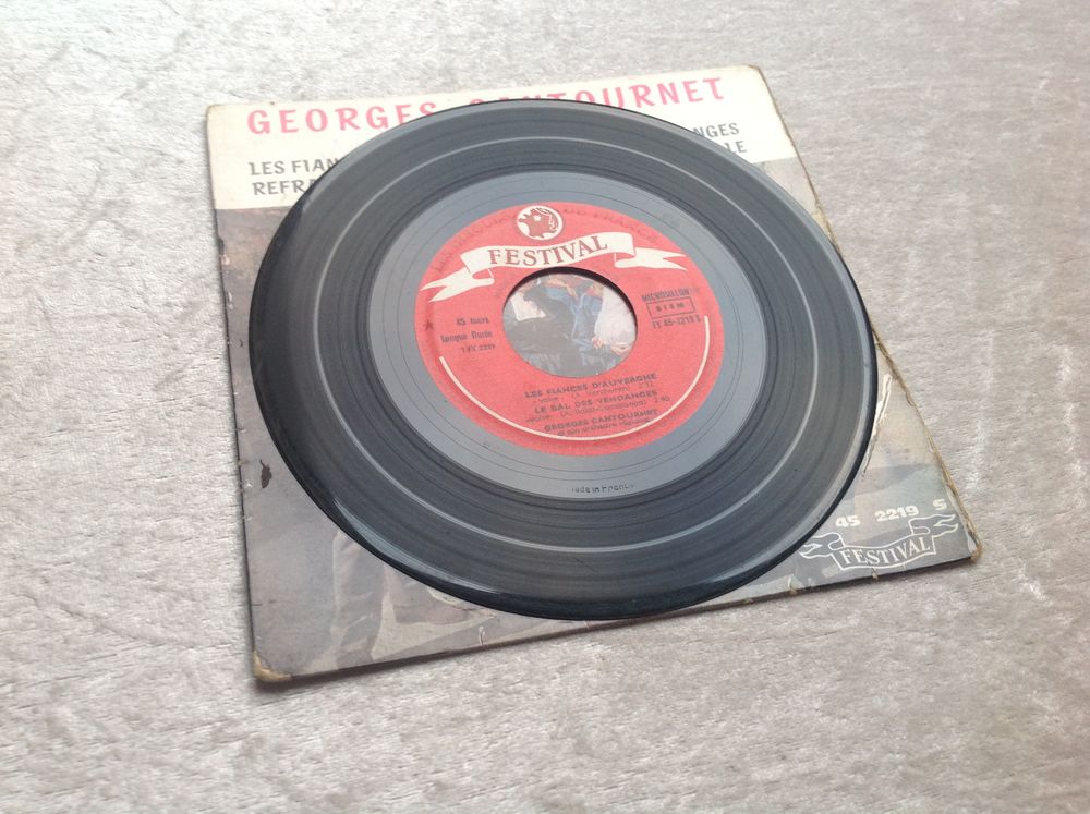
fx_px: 1101
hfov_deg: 52.7
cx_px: 545
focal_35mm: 35
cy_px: 407
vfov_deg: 40.6
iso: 50
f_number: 2.4
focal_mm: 4.28
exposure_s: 1/20
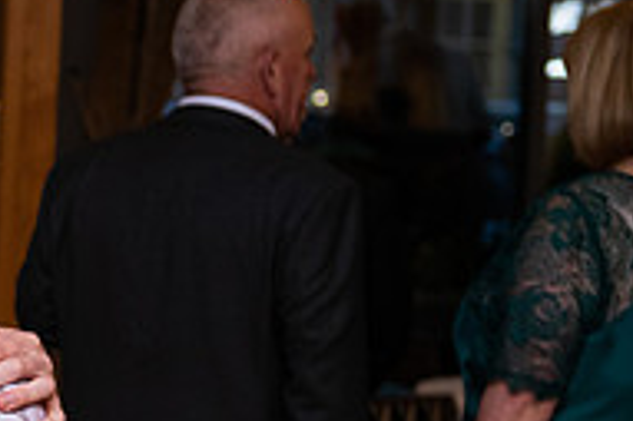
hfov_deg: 12.4
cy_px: 300
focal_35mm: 158
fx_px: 2776
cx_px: -302
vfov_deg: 8.7
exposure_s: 1/160
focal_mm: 52
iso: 640
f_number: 3.5
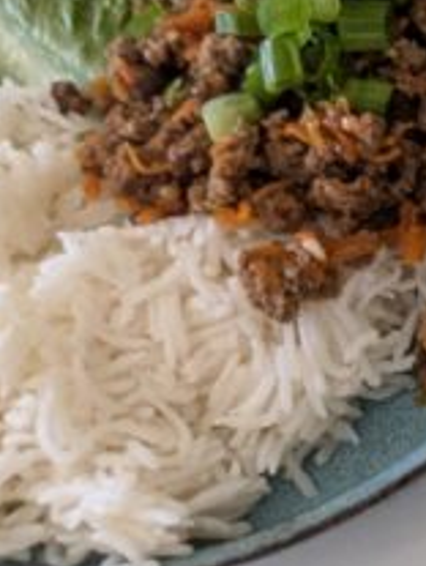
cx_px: 718
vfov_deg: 24.6
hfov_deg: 16.3
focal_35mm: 79
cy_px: 189
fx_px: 1292
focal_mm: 2.35
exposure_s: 1/40
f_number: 2.2
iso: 134
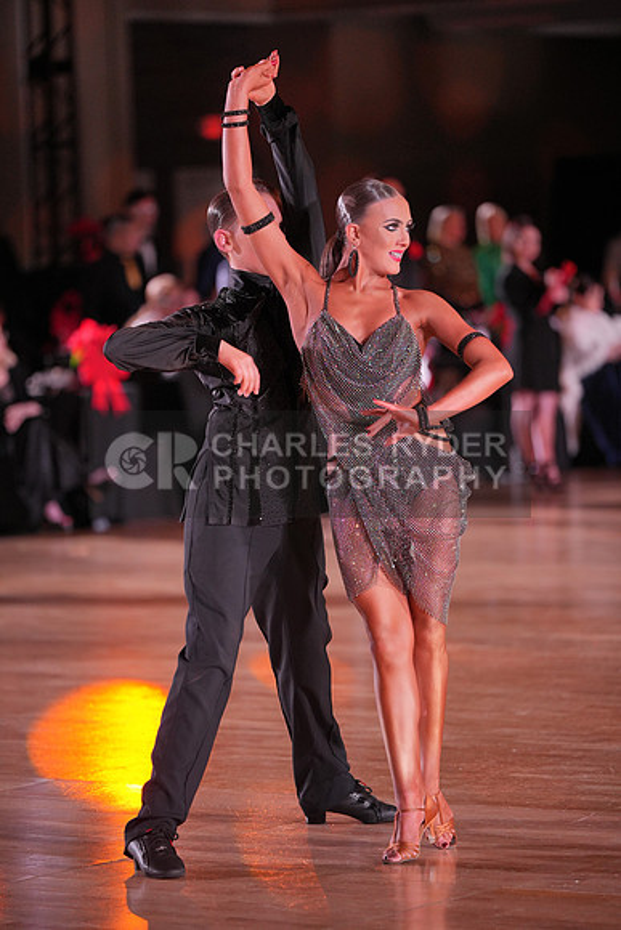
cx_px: 310
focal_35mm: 162
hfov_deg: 8.5
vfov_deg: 12.7
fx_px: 4189
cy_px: 465
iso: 1250
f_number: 2.8
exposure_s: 1/400
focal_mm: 162
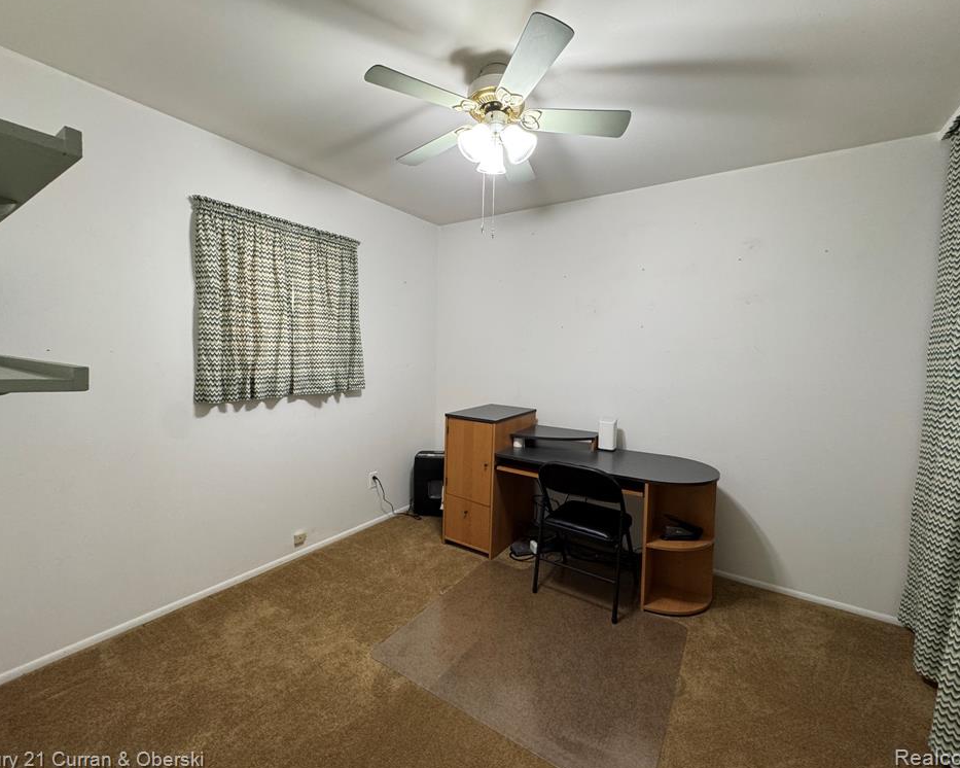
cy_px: 379
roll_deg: -1.4
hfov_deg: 96.8
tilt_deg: -4.6
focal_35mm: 15
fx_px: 426
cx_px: 472
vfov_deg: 84.0
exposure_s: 1/60
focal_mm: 2.22
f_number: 2.2
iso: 200
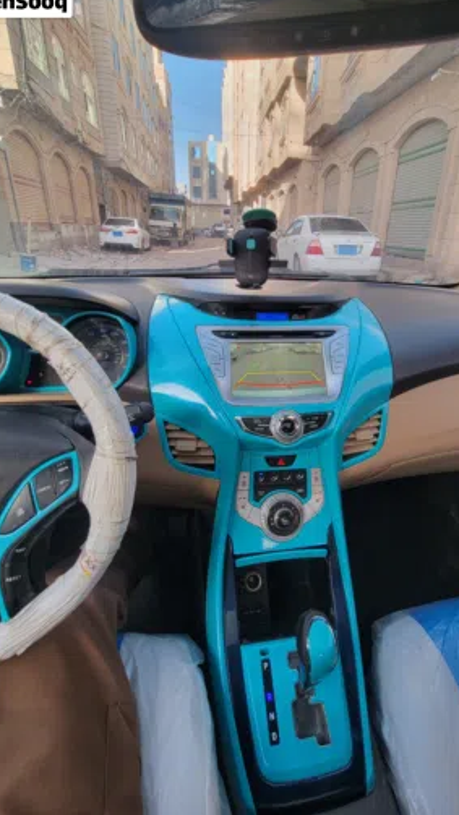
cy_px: 385
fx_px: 325
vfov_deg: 102.9
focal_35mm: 15
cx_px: 272
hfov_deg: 69.9
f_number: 2.2
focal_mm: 2.2
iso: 80
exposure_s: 1/120
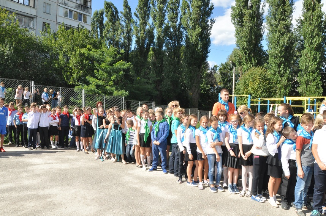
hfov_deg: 67.4
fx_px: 244
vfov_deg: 47.8
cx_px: 163
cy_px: 108
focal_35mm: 27
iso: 1000
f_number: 22
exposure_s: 1/200
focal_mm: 18
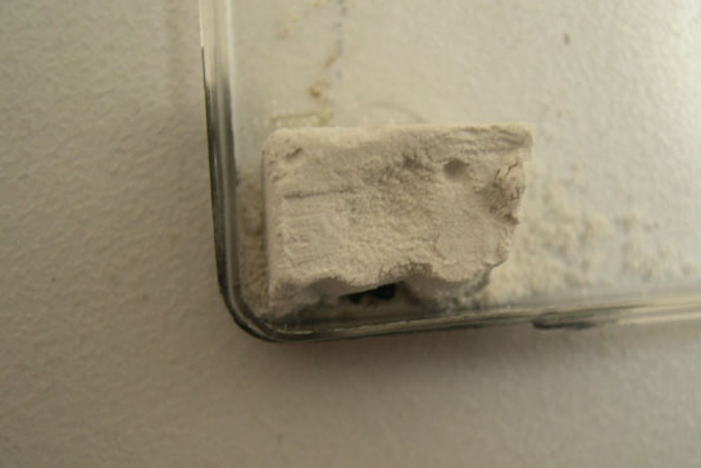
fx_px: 915
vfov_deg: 28.6
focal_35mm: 47
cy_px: 295
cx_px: 378
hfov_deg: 41.9
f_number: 2.8
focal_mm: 8
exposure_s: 1/3.4
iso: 100
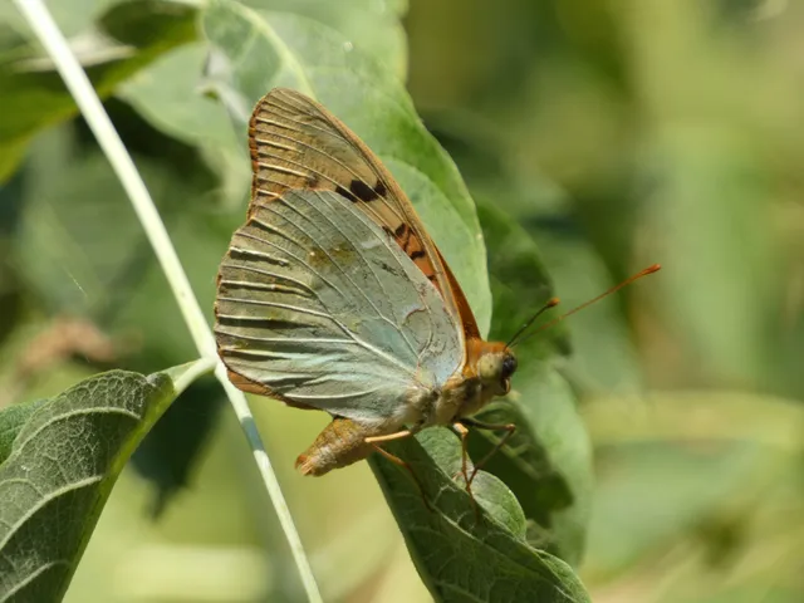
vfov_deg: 2.0
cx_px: 402
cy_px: 302
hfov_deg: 2.7
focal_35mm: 737
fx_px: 17118
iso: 100
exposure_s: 1/100
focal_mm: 132.1
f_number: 5.6
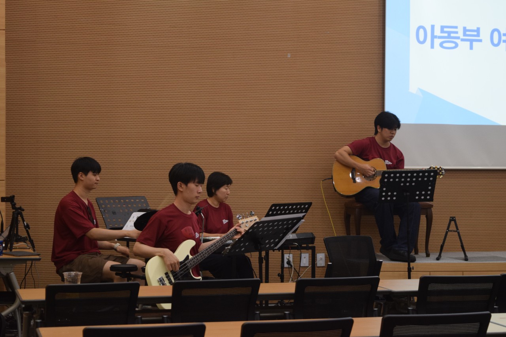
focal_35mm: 78
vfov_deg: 17.5
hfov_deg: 26.0
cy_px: 168
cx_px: 253
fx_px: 1096
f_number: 5.6
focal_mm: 52
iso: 1100
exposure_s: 1/60
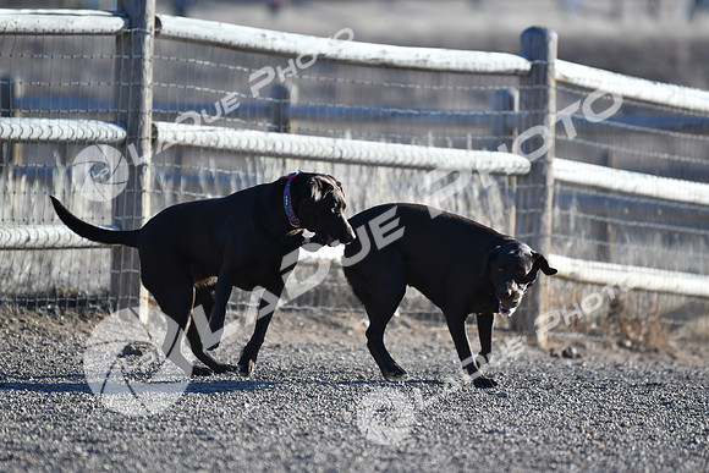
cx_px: 354
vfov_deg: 4.6
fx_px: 5909
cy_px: 236
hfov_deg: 6.9
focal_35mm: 300
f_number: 2.8
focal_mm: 200
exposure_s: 1/4000
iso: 320
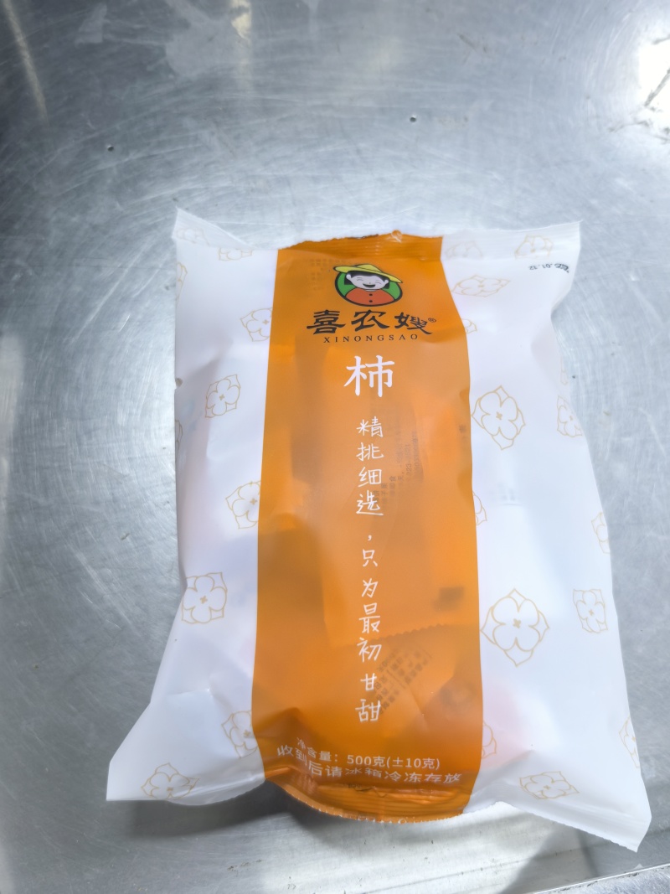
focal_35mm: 27
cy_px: 447
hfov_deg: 51.3
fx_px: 697
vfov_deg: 65.3
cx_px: 335
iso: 1250
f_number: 1.4
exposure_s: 1/865
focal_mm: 6.98
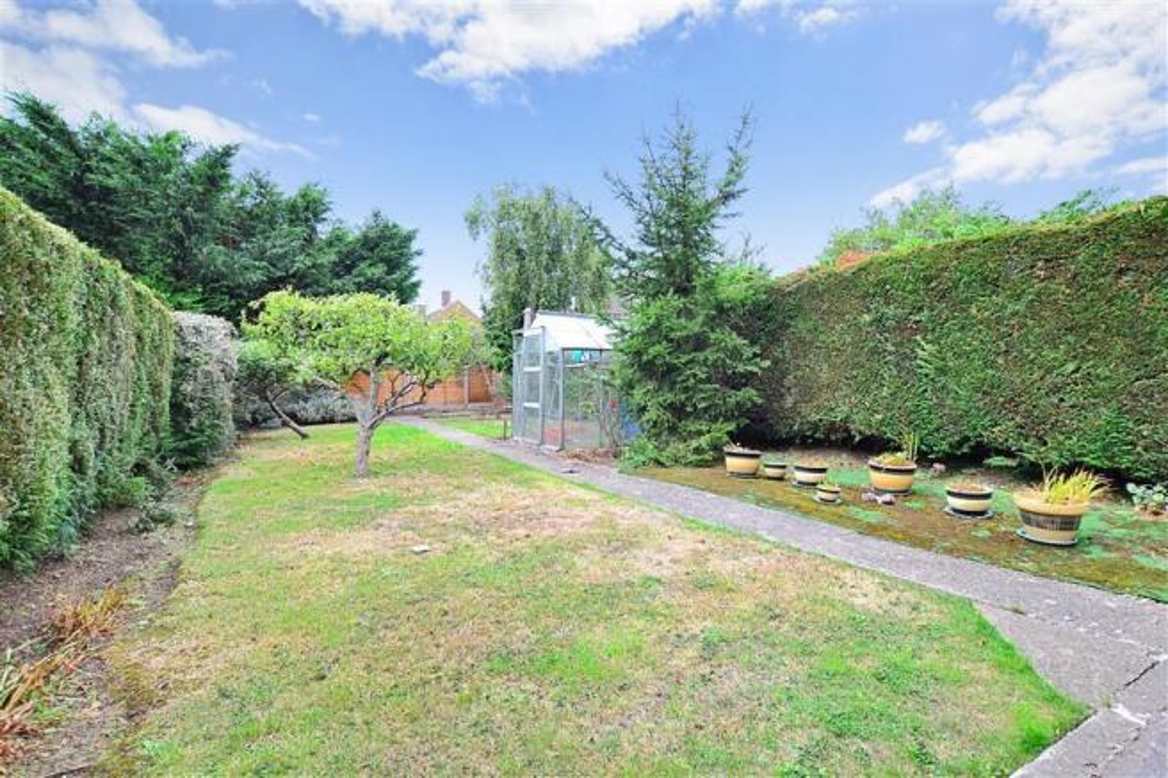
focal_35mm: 16
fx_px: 535
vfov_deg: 72.0
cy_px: 389
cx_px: 584
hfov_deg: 95.0
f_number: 5
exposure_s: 1/100
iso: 200
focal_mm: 11
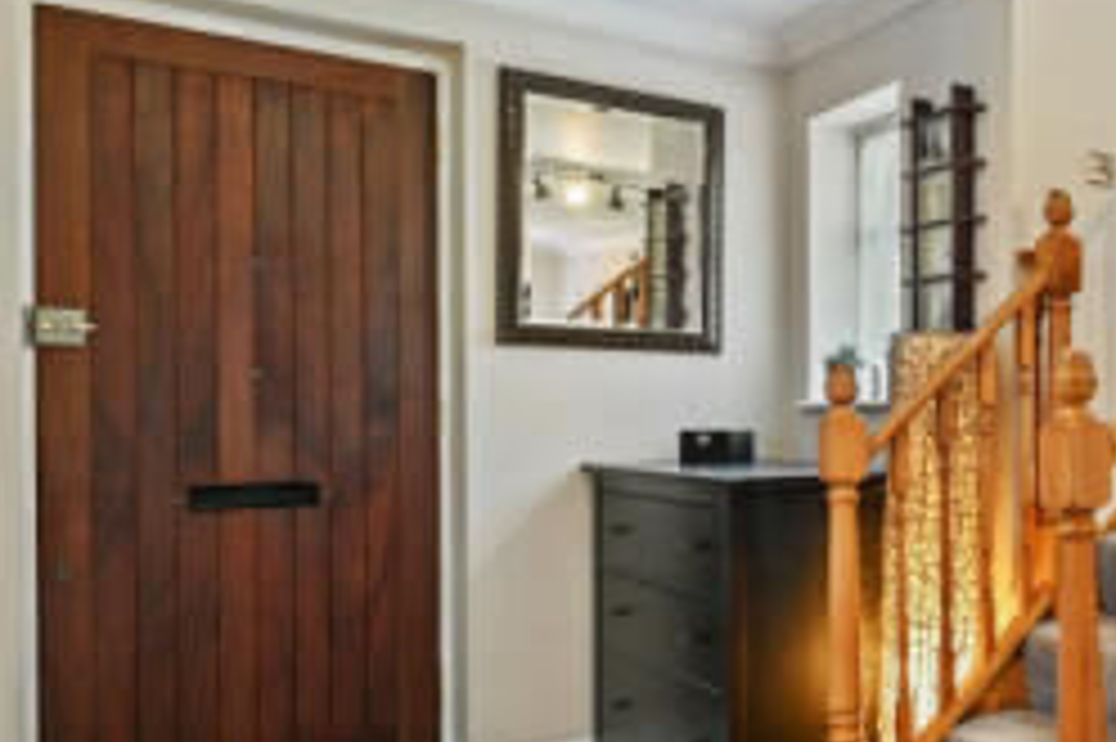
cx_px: 1215
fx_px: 1146
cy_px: 409
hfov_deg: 41.7
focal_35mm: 37
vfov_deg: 35.9
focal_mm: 14
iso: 320
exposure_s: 1/5
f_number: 5.6
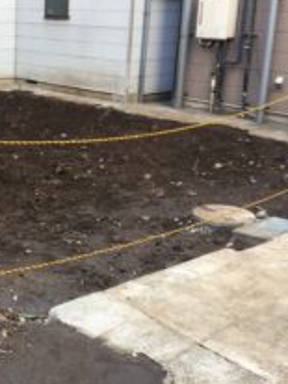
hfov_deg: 25.1
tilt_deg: -16.5
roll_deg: -1.3
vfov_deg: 34.4
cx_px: 19
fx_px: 622
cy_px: 182
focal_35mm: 56
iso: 25
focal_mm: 4.15
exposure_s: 1/60
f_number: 2.2
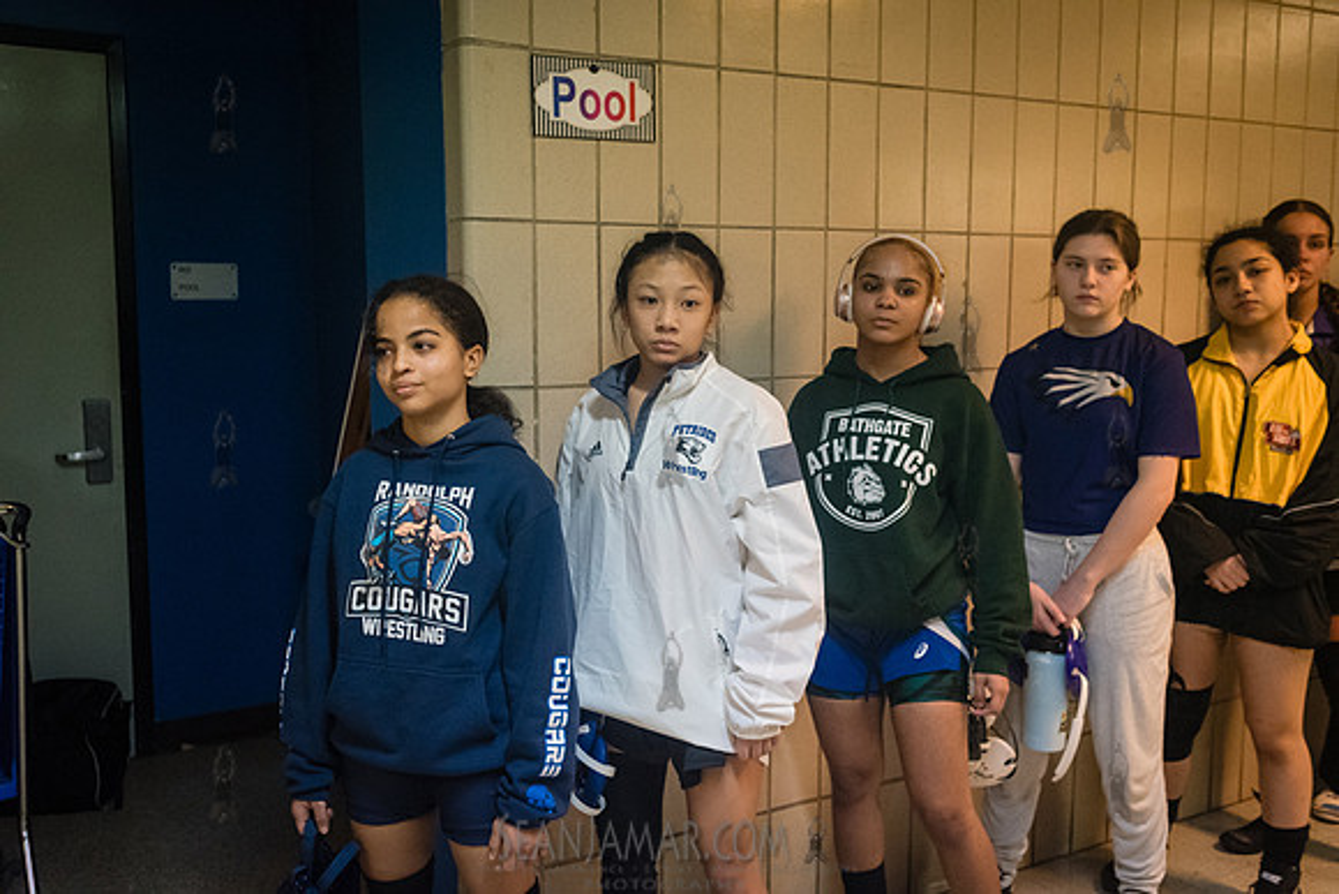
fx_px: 1302
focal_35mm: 35
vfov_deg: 37.9
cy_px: 447
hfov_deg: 54.4
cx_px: 670
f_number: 4
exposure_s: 1/200
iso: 8000
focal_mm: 35
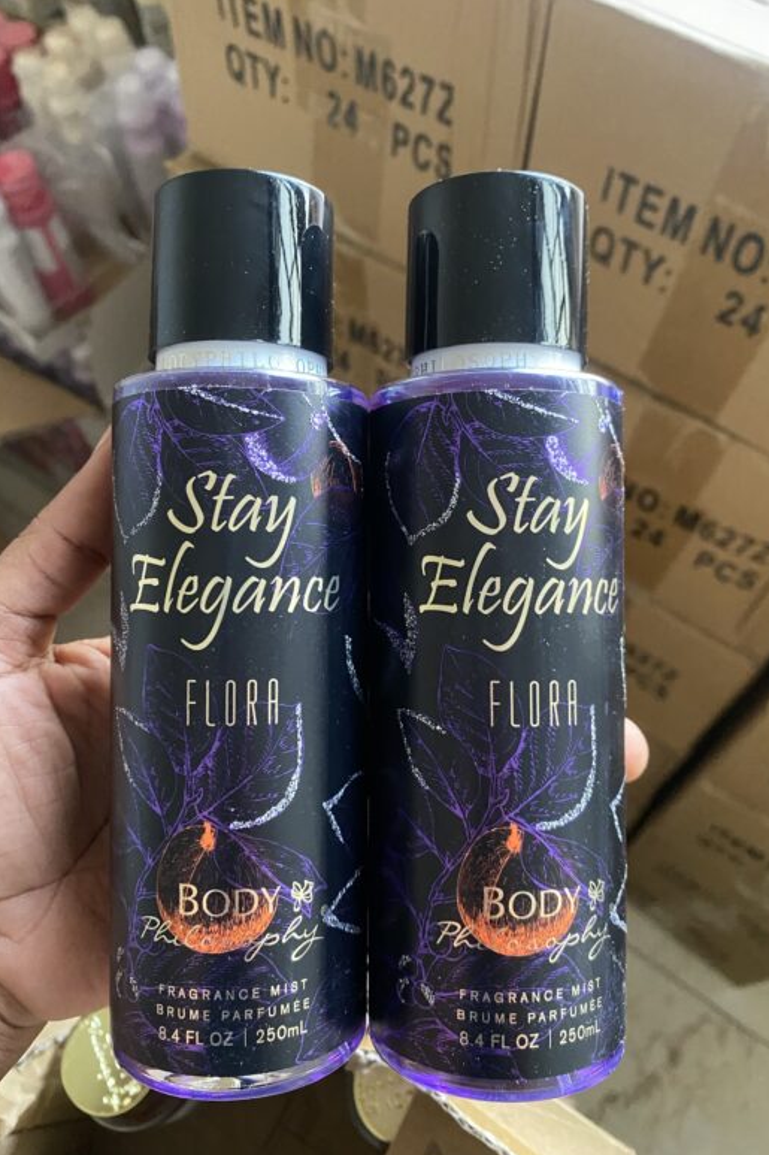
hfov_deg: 46.4
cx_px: 370
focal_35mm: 28
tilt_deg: -61.9
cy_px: 572
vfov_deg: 65.5
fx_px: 897
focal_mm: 4.25
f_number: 1.8
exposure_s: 1/30
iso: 800
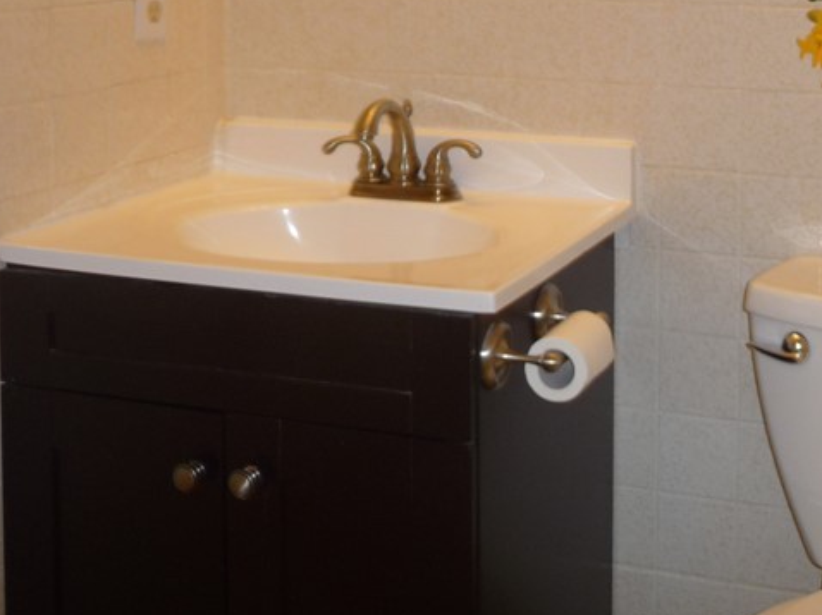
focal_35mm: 60
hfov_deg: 31.4
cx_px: 660
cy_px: -22
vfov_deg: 23.2
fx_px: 1424
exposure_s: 1/30
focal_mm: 4.7
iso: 100
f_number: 3.3
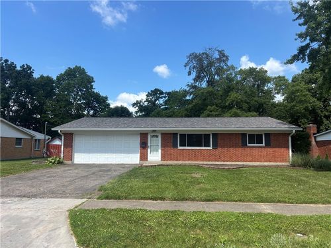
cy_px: 124
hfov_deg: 67.3
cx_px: 166
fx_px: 249
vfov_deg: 53.1
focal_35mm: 26
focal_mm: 5.96
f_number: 1.6
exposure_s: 1/2571
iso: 50
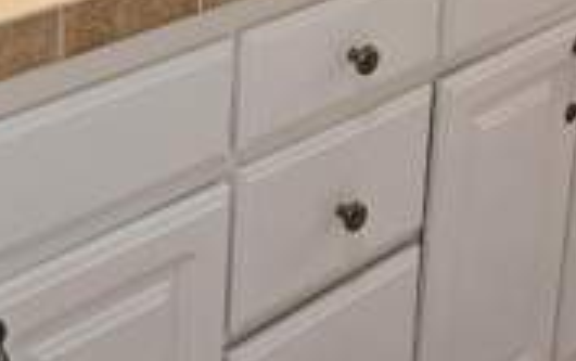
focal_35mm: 88
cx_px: 325
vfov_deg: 14.0
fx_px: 1383
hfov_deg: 23.5
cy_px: -179
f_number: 1.8
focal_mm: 5.4
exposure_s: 1/60
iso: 40
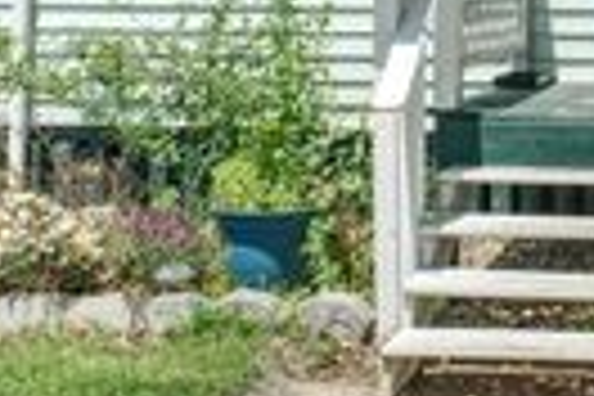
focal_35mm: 95
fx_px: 1567
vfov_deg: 14.0
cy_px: -65
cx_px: 652
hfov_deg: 20.5
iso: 160
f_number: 8
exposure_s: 1/25
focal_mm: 25
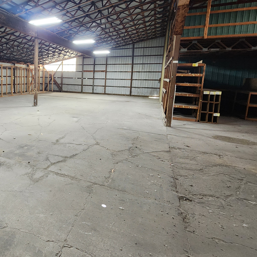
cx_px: 38
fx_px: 185
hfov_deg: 61.4
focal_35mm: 22
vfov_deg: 68.9
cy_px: 103
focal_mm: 2.2
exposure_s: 1/30
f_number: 2.2
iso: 400
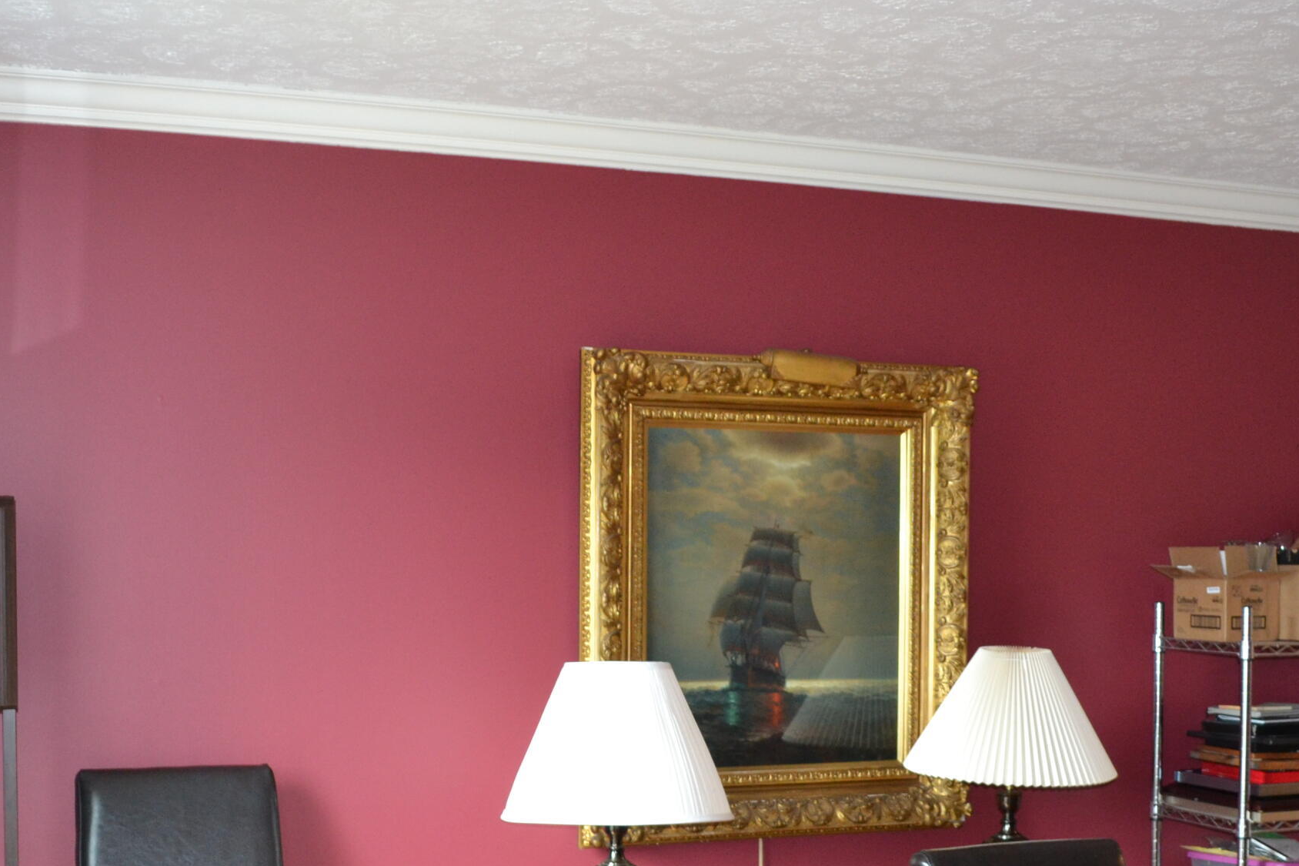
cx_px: 683
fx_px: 1732
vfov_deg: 27.8
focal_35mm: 48
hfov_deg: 41.1
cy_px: 609
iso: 800
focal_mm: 18
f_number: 3.5
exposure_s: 1/60
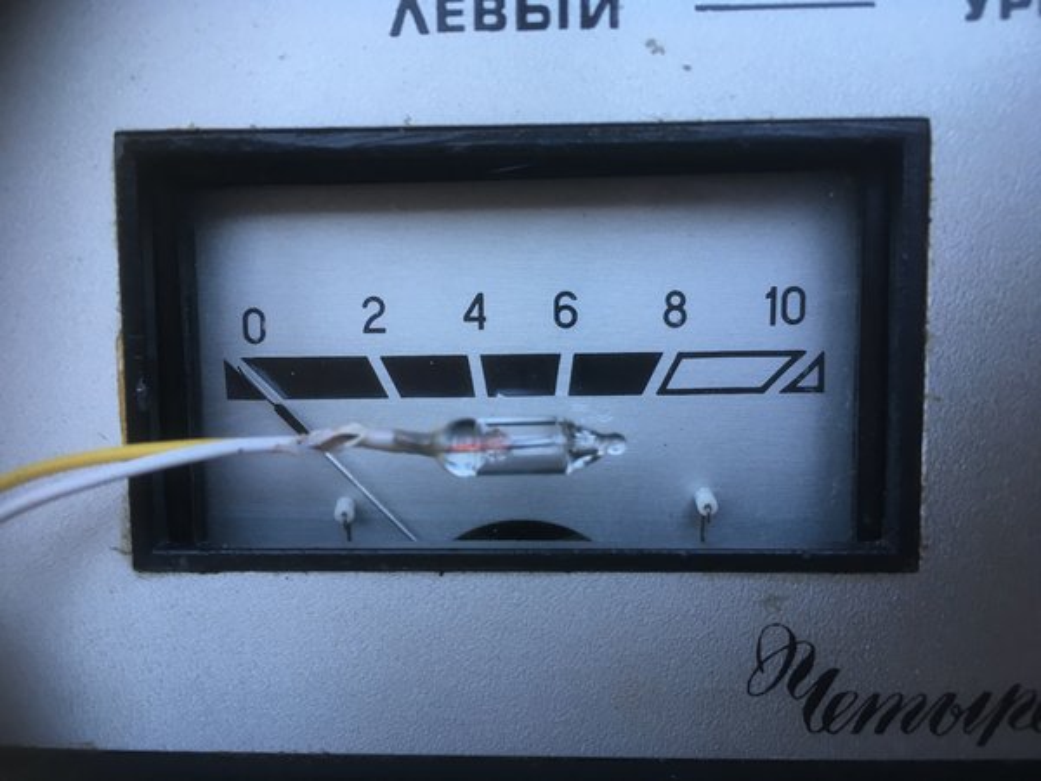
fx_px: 872
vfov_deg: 48.2
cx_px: 520
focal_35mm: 29
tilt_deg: -6.5
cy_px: 390
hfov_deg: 61.7
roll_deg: +0.1
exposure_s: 1/33
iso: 25
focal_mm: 4.15
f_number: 2.2
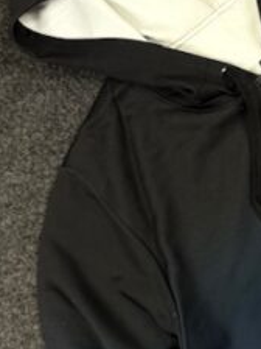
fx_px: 573
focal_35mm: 57
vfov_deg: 33.2
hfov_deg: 24.6
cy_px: 94
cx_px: 256
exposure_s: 1/100
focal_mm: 6.76
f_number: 1.78
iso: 200
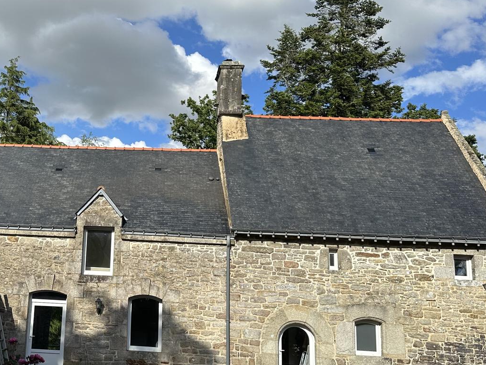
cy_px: 177
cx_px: 101
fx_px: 632
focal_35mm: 45
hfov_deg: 40.4
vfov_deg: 32.2
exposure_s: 1/5263
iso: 80
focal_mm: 6.86
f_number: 1.78
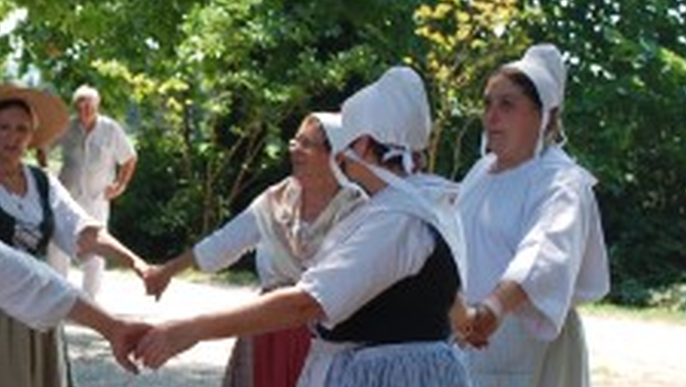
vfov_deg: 7.6
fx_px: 2931
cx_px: -198
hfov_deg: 12.9
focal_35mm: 161
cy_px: 264
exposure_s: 1/125
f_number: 5.6
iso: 140
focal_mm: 36
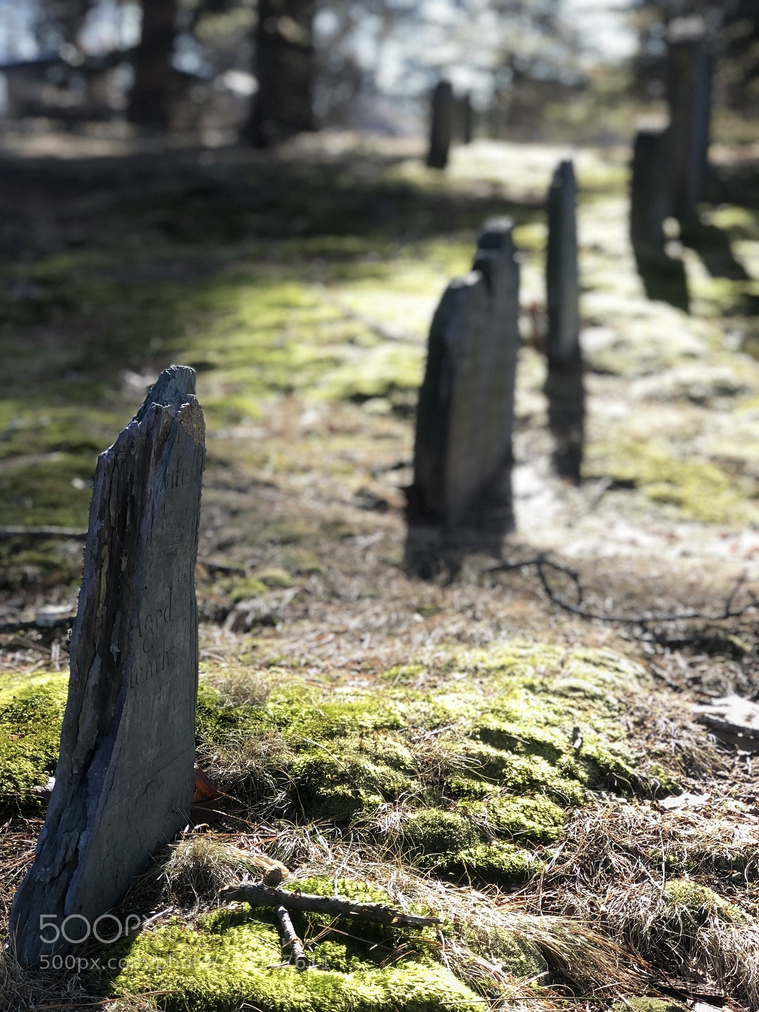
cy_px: 506
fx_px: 1666
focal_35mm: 57
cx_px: 380
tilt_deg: -9.1
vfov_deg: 33.8
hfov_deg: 25.7
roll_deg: -3.4
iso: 25
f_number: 2.8
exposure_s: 1/120
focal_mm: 6.6
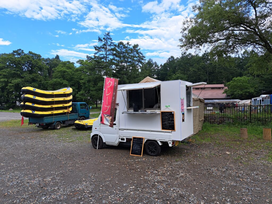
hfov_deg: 71.6
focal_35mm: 24
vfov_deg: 56.8
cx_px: 136
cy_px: 102
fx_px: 189
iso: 50
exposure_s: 1/367
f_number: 1.8
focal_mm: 5.23
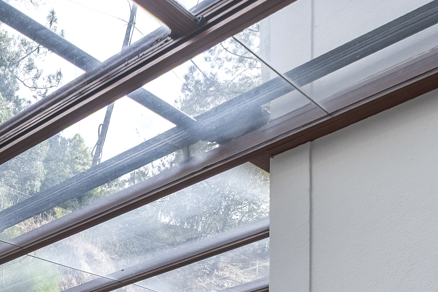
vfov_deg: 18.7
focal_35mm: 59
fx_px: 718
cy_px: 499
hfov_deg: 29.9
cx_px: -63
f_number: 4
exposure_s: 1/640
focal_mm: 10
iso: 500
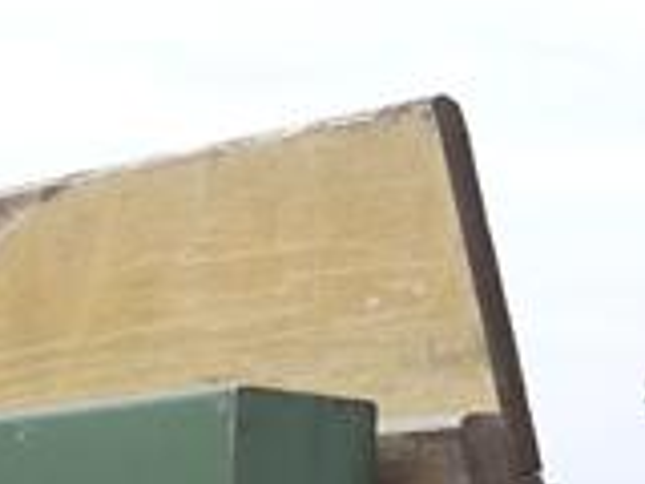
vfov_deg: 10.1
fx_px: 2534
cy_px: 944
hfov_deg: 14.4
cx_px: 121
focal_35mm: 136
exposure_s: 1/250
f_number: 6.3
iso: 100
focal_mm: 17
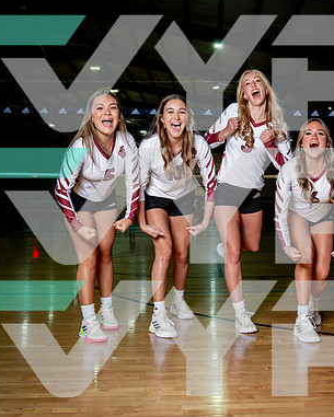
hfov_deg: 32.1
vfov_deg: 40.3
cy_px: 206
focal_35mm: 46
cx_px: 254
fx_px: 568
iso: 250
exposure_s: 1/250
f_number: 5.6
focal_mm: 32
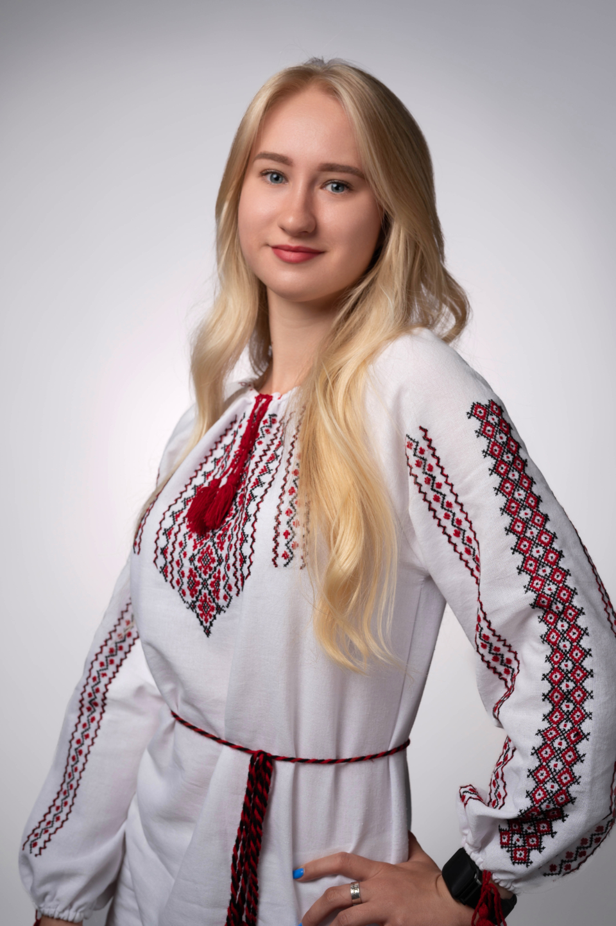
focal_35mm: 50
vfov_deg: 39.6
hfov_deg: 27.0
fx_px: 1285
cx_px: 308
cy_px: 463
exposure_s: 1/125
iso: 200
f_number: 6.3
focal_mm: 50
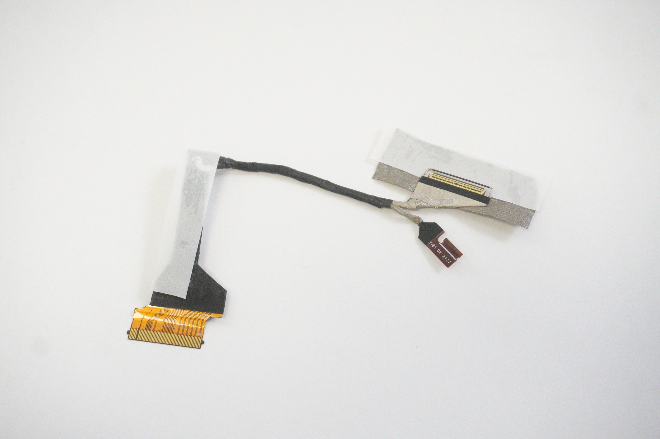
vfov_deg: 33.0
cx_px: 330
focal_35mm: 40
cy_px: 220
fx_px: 742
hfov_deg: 48.0
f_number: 5.6
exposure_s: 1/250
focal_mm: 27
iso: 5000
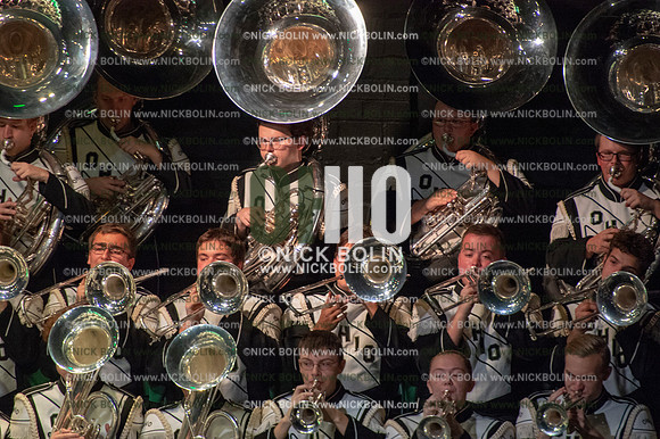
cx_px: 330
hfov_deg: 5.2
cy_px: 220
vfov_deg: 3.4
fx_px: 7329
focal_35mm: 400
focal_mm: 400
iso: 8000
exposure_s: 1/320
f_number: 5.6
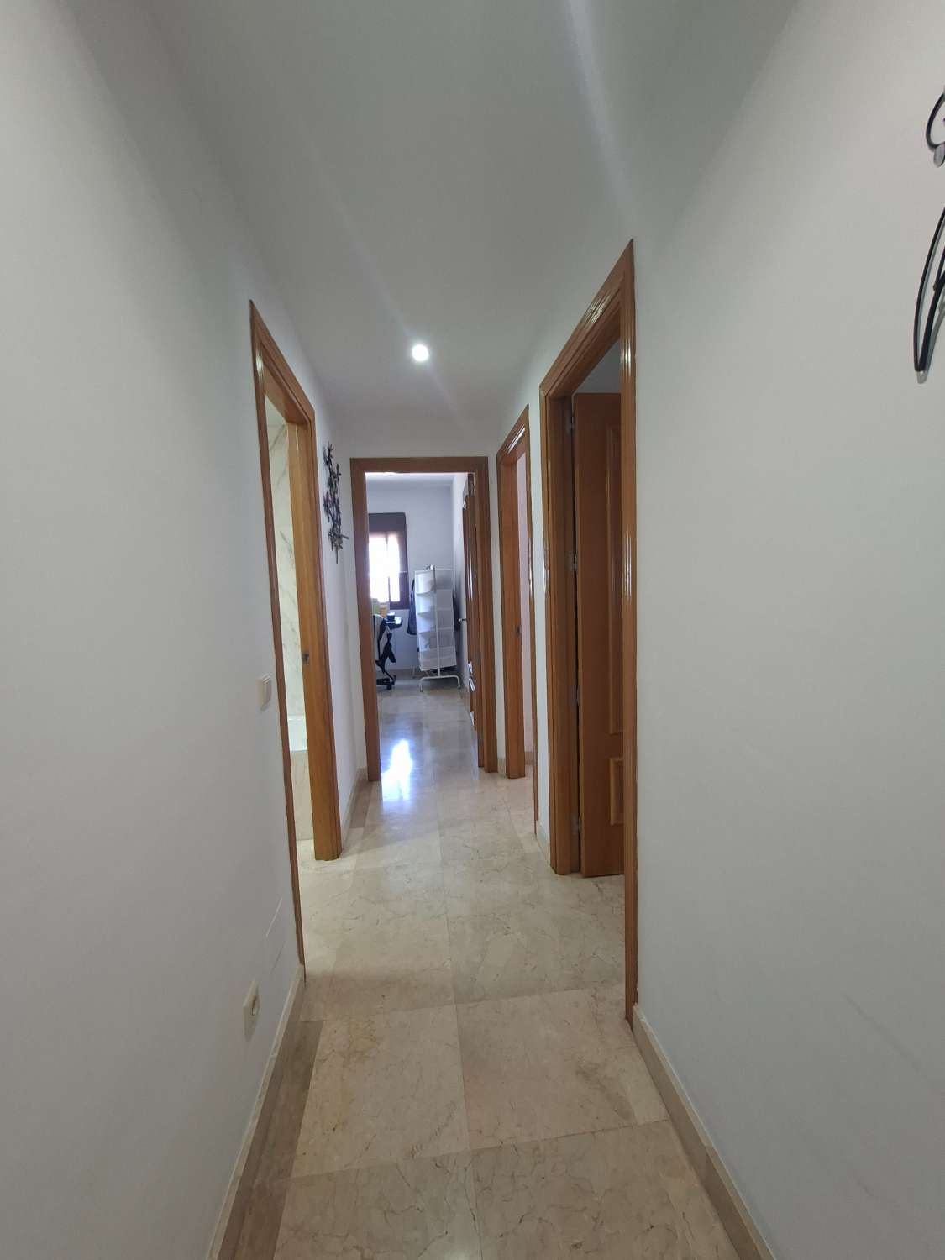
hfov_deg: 89.9
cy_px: 630
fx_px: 473
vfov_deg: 106.2
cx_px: 472
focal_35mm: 13
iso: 200
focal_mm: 1.74
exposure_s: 1/50
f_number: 2.2
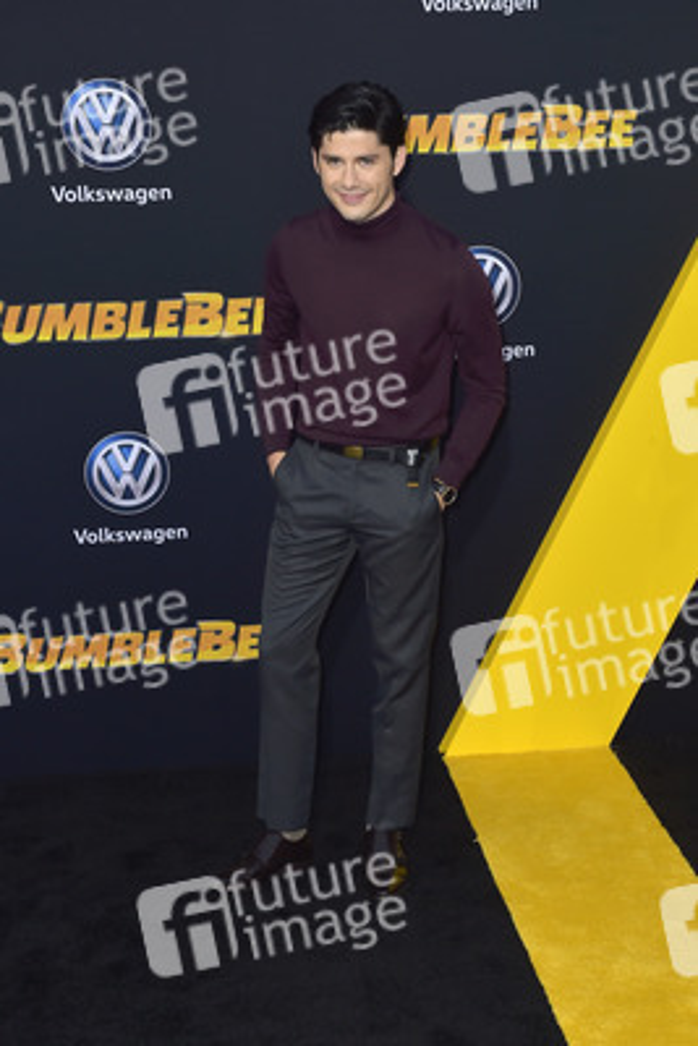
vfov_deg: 38.2
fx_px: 1511
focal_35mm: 52
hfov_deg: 26.0
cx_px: 349
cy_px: 523
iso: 250
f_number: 6.3
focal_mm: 52
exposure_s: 1/250
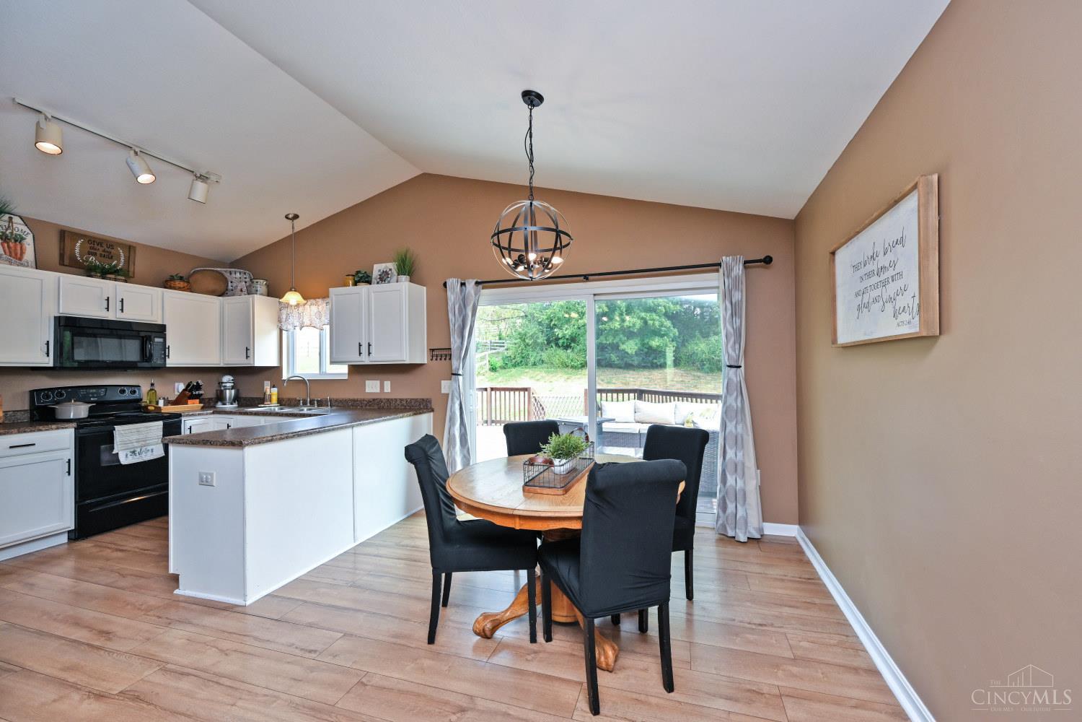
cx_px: 541
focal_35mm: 15
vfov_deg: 77.3
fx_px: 451
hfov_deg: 100.4
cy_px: 361
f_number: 5
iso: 200
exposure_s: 1/100
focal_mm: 15
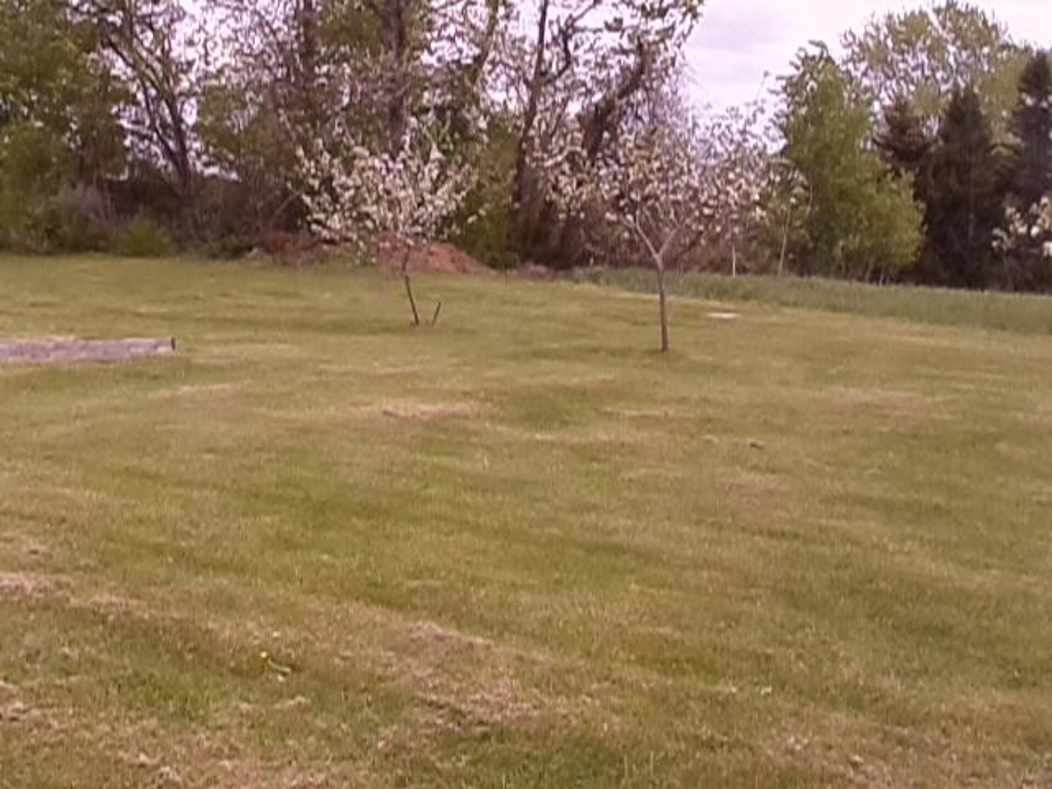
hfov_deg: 36.2
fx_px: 1611
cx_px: 526
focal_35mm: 53
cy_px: 394
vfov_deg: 27.5
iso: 160
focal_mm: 8.7
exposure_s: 1/250
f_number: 7.6
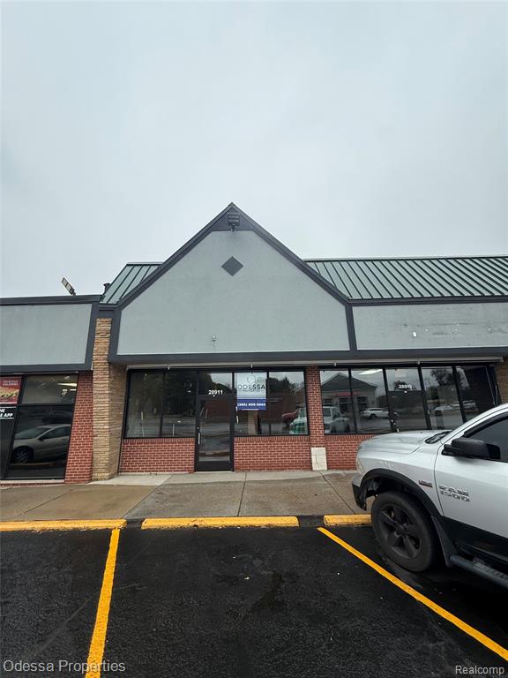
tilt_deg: +16.8
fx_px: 274
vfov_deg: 102.1
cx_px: 254
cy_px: 339
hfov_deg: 85.7
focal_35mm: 14
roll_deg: +0.2
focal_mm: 2.22
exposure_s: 1/585
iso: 50
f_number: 2.2
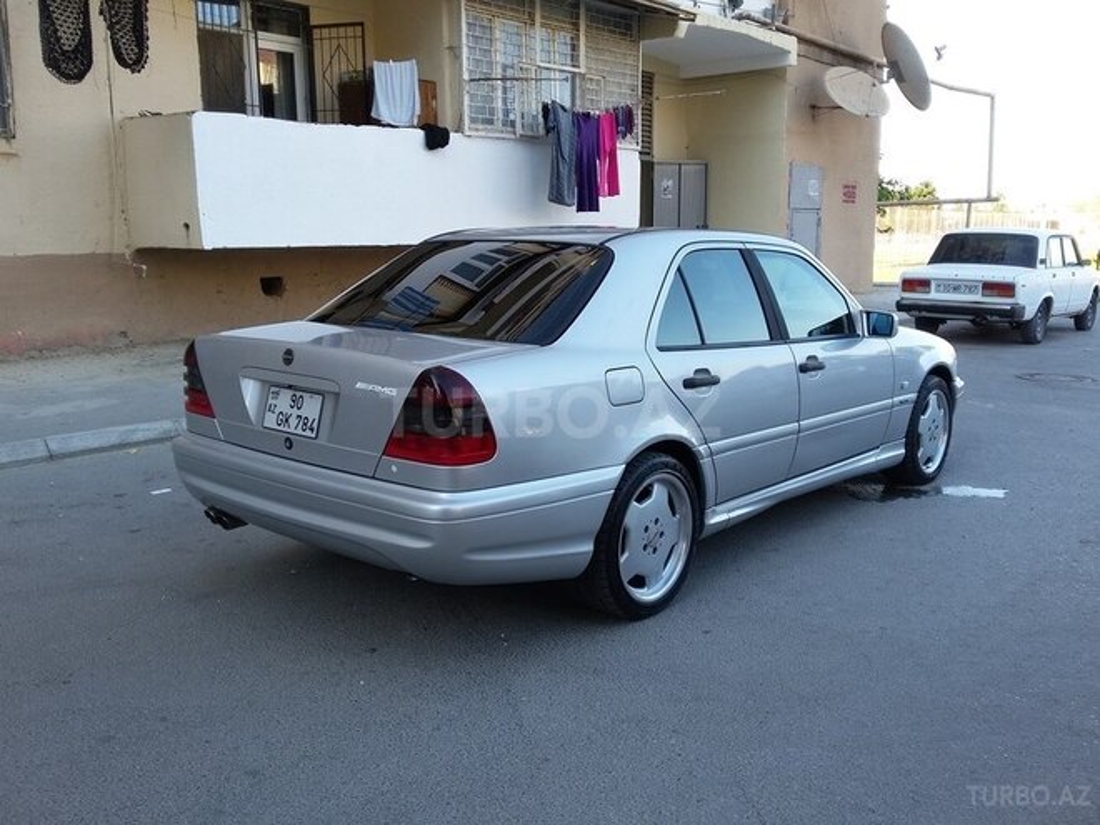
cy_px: 412
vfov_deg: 45.4
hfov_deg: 58.4
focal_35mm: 31
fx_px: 985
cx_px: 550
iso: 50
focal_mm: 3.3
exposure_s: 1/145
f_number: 2.2
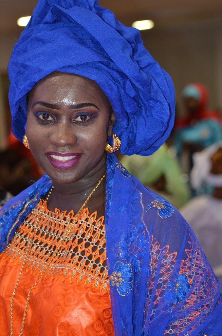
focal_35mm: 105
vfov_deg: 19.5
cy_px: 168
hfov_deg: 13.0
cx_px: 111
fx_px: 976
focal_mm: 70
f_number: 4
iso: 800
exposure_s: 1/60
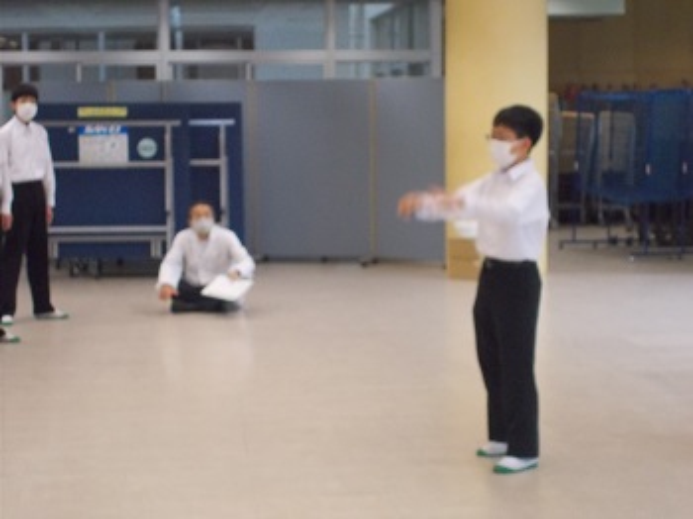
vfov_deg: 17.1
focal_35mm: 86
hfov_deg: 22.8
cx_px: 346
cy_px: 260
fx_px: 1721
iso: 720
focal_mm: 15.4
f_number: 6.3
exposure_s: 1/80
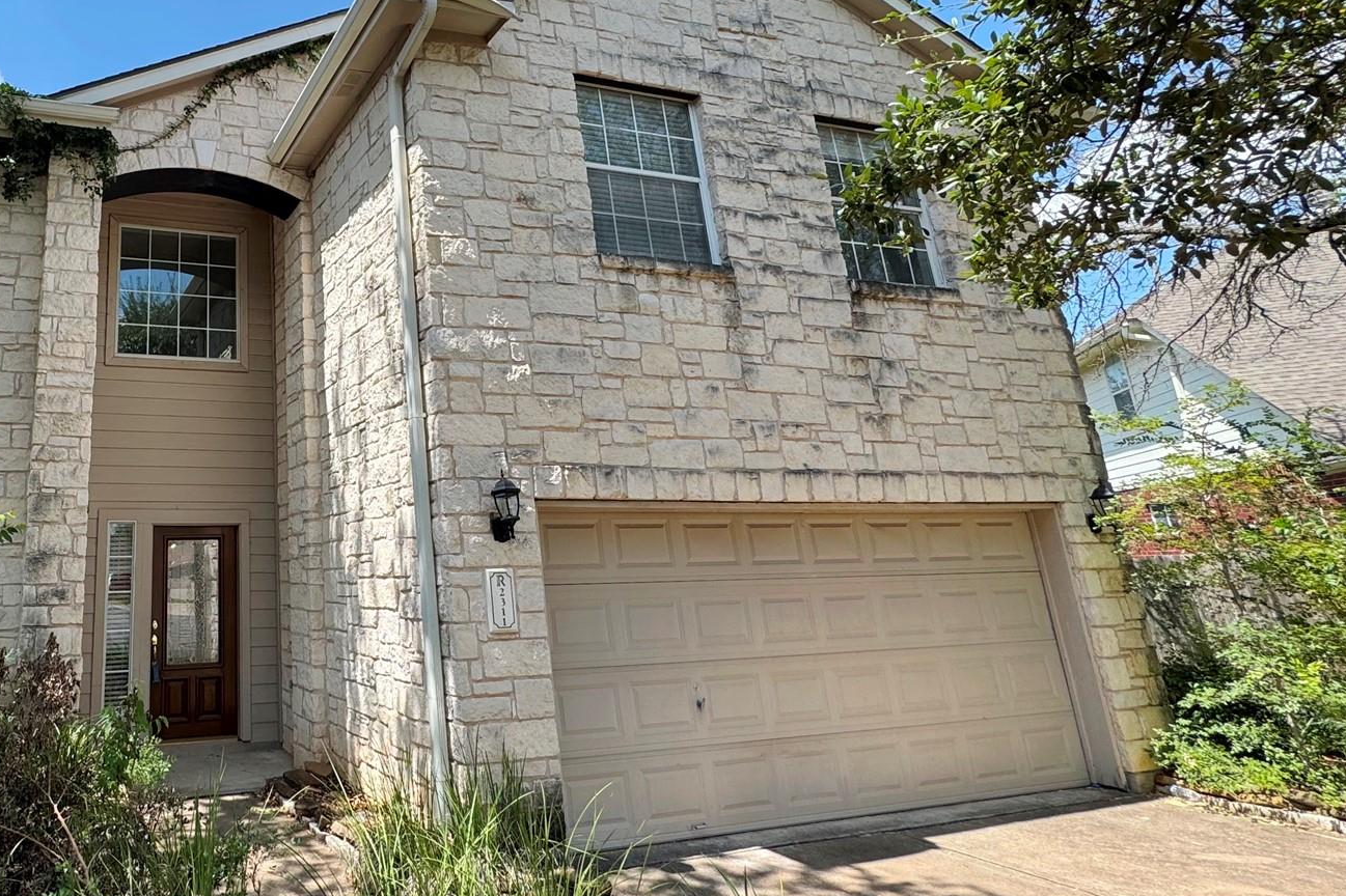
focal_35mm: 23
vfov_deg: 54.5
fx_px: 860
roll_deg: +0.8
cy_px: 340
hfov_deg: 69.4
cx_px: 287
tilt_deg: +15.6
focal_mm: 2.22
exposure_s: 1/756
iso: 40
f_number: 2.2
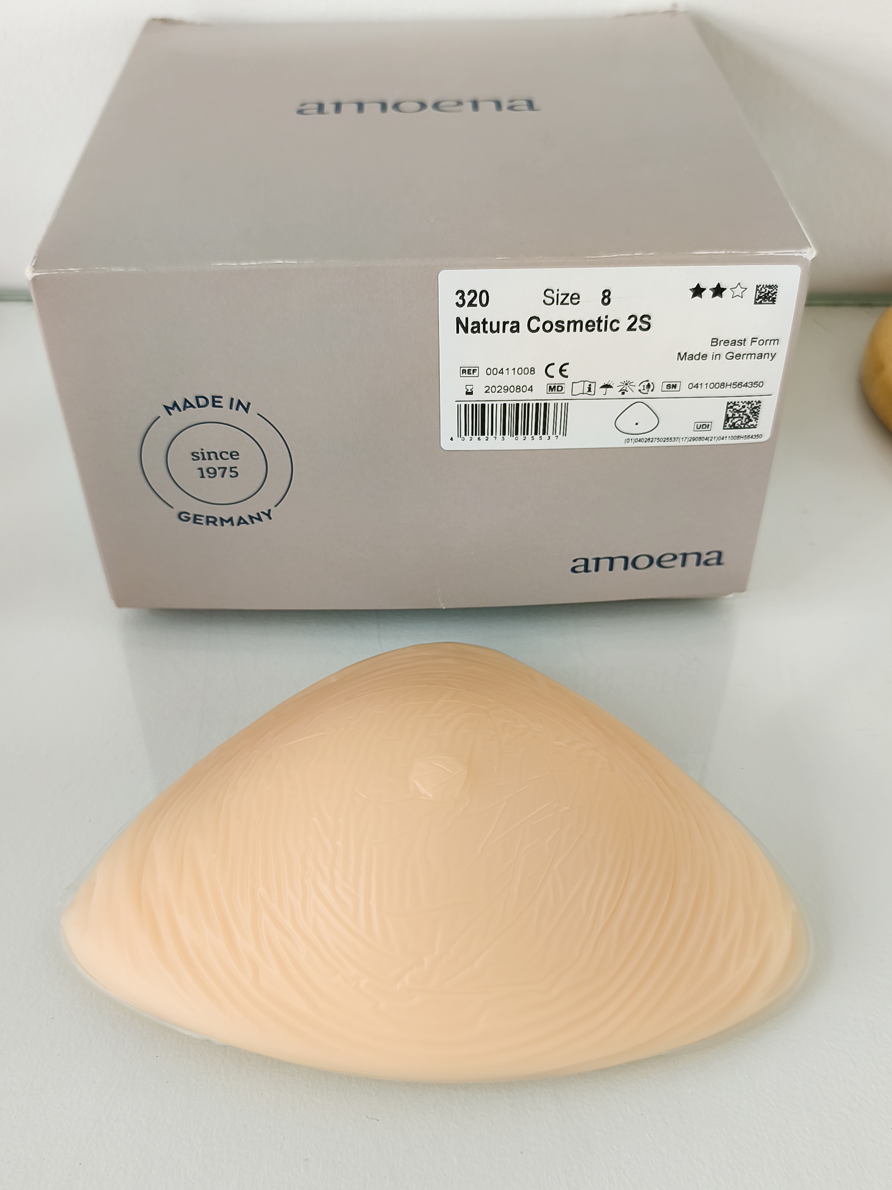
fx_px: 1099
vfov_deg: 56.8
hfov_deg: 44.2
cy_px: 595
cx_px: 446
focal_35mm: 32
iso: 50
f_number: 1.65
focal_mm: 6.14
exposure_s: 1/100
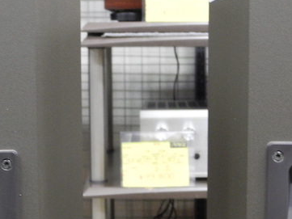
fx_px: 717
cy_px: 124
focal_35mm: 85
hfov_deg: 23.0
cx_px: 142
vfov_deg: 17.4
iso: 400
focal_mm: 6.8
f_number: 2.8
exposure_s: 1/18.4
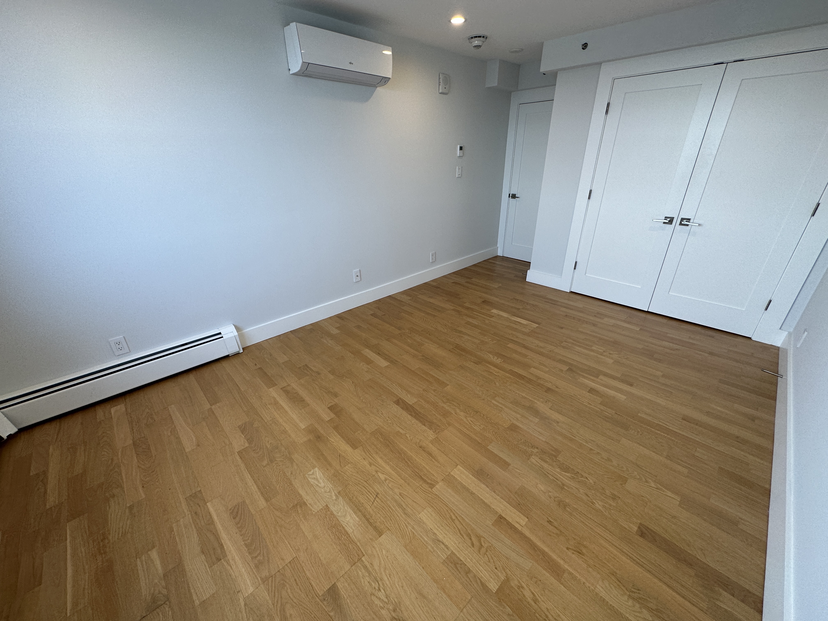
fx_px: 335
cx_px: 414
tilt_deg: -25.3
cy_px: 310
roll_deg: +1.5
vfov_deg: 85.7
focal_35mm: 14
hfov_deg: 102.1
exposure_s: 1/120
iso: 100
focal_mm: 2.22
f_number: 2.2
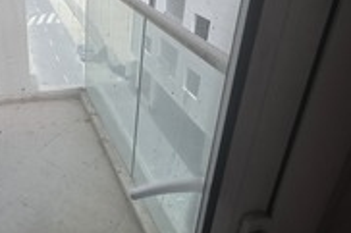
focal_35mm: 34
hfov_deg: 49.0
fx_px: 331
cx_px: 26
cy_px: 76
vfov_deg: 38.3
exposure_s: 1/761
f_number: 1.9
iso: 40
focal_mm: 2.2
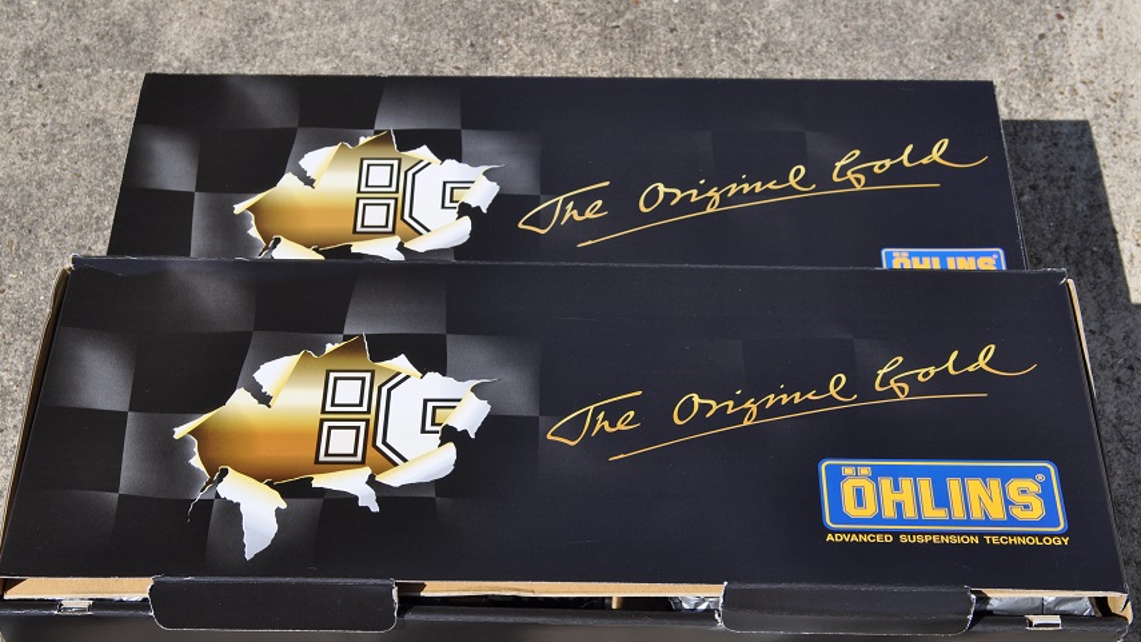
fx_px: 1906
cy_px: 346
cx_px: 570
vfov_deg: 19.1
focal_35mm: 63
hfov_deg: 33.3
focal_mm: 40
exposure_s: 1/400
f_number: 10
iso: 200
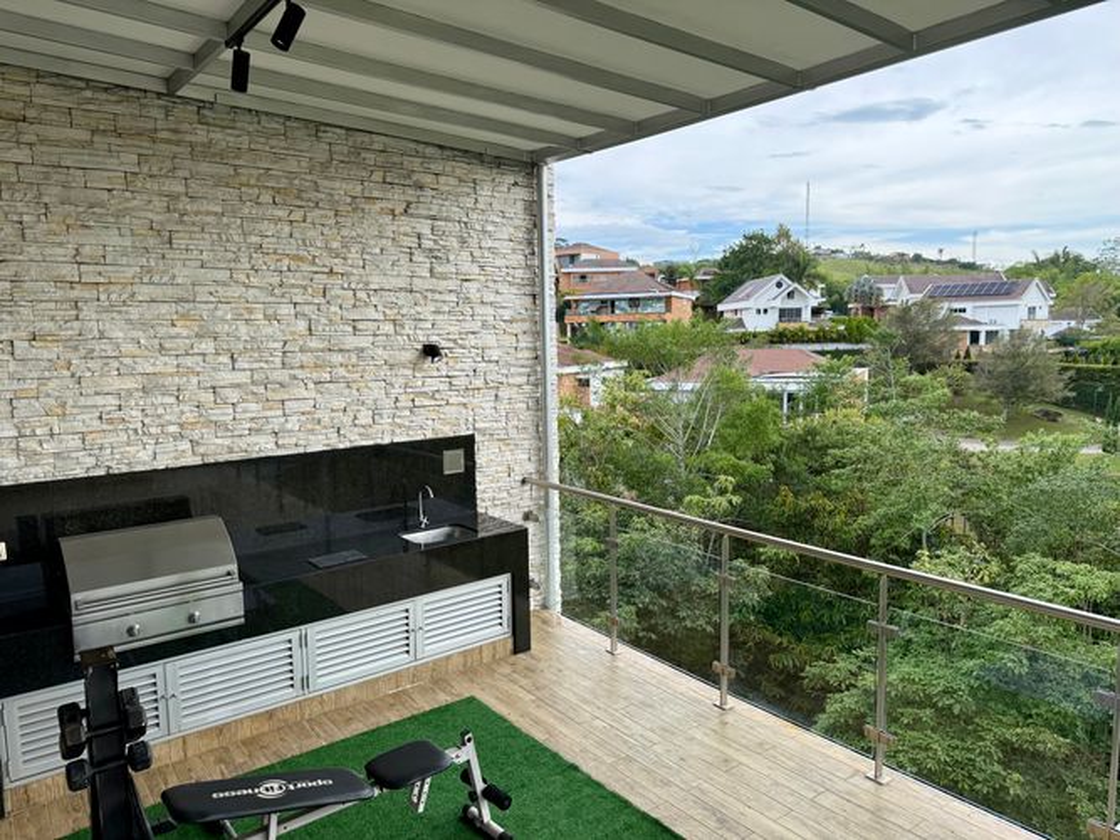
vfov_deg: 56.8
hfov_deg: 71.6
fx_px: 776
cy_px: 420
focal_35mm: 24
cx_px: 560
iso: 100
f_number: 1.78
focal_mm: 6.76
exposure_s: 1/1553
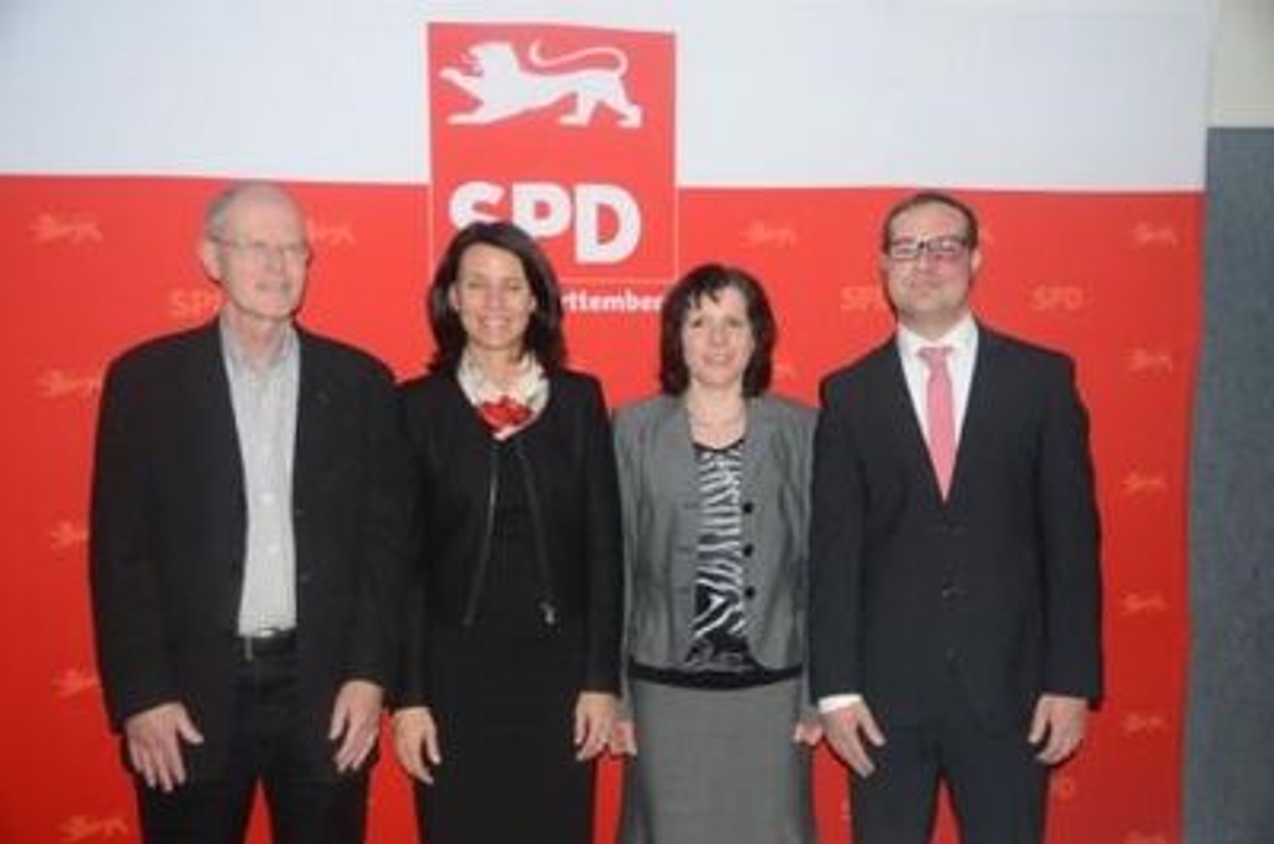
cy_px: 422
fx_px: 1271
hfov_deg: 53.2
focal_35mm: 36
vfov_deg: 36.7
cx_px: 637
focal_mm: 24
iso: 200
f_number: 3.8
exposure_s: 1/60
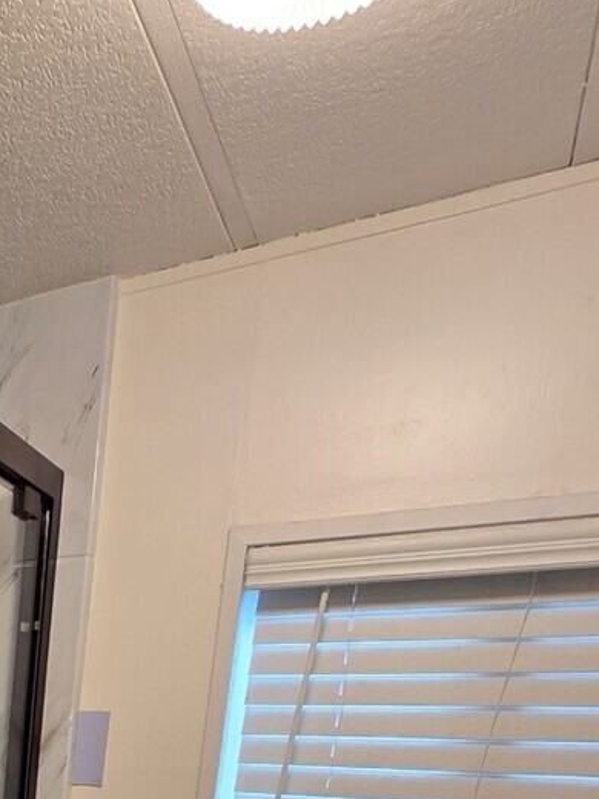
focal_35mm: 36
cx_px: -155
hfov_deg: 31.7
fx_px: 831
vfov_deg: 37.6
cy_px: 976
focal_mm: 2.2
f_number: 2.2
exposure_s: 1/60
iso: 160
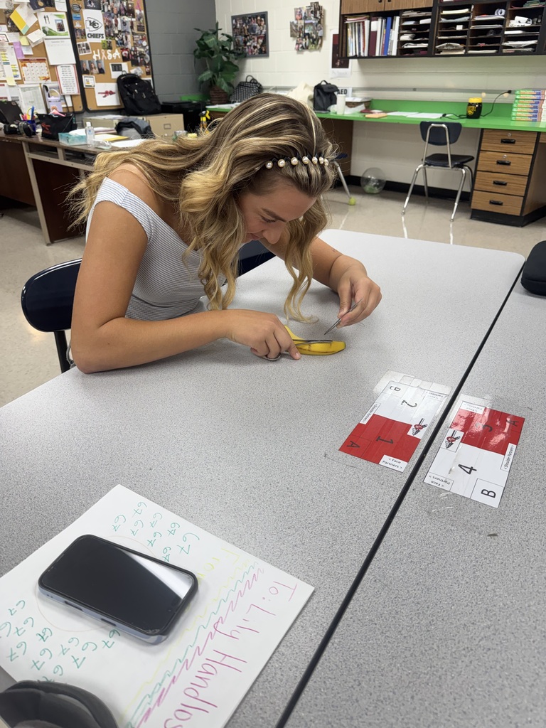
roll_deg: +1.1
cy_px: 364
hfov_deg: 56.8
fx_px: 505
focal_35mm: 24
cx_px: 273
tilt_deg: -30.5
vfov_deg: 71.6
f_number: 1.78
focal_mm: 6.76
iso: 125
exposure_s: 1/120
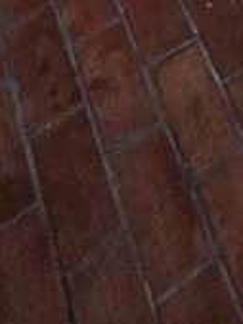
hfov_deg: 17.1
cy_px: -604
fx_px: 767
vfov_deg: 12.2
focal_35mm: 82
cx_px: 304
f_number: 2.2
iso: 25
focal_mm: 1.7
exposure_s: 1/460
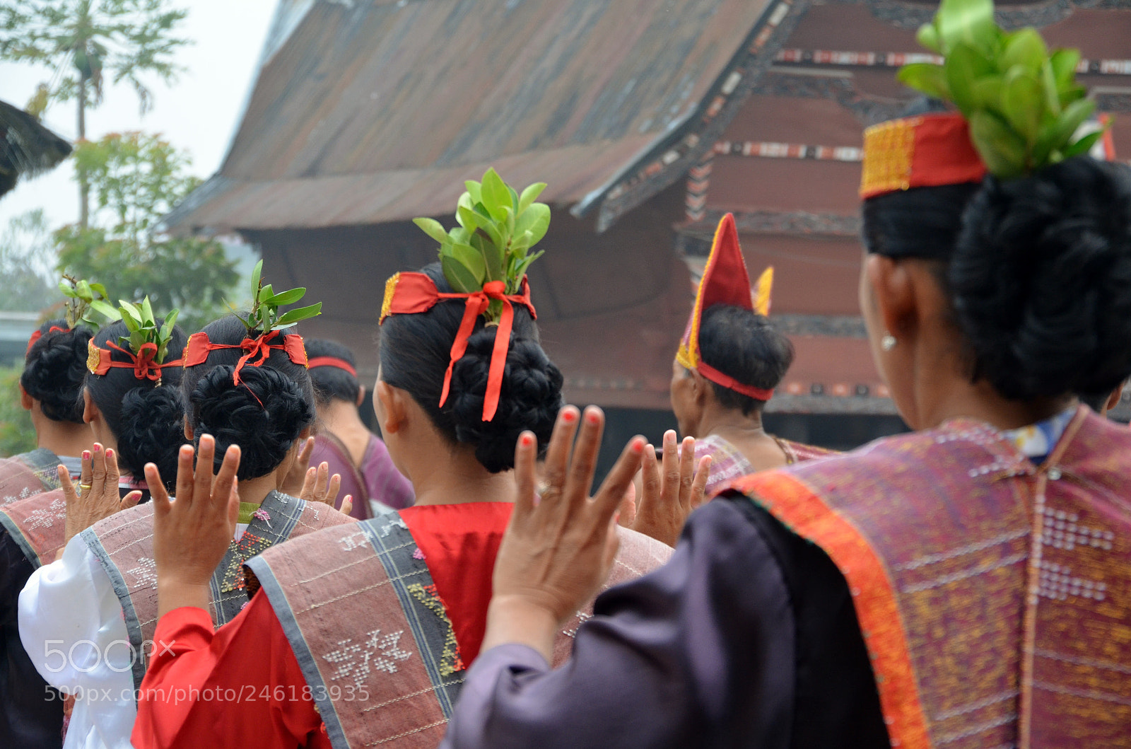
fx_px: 3291
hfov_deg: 19.5
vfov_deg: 13.0
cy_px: 374
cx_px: 566
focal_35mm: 105
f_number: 5.6
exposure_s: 1/1000
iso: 640
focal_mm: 70
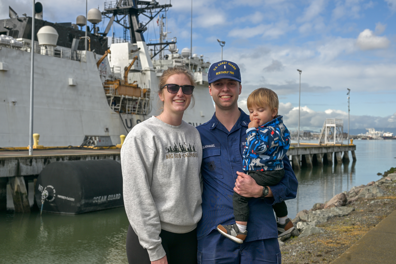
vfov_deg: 27.0
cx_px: 198
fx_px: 550
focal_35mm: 50
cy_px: 132
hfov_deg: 39.6
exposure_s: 1/800
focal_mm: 50
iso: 400
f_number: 8
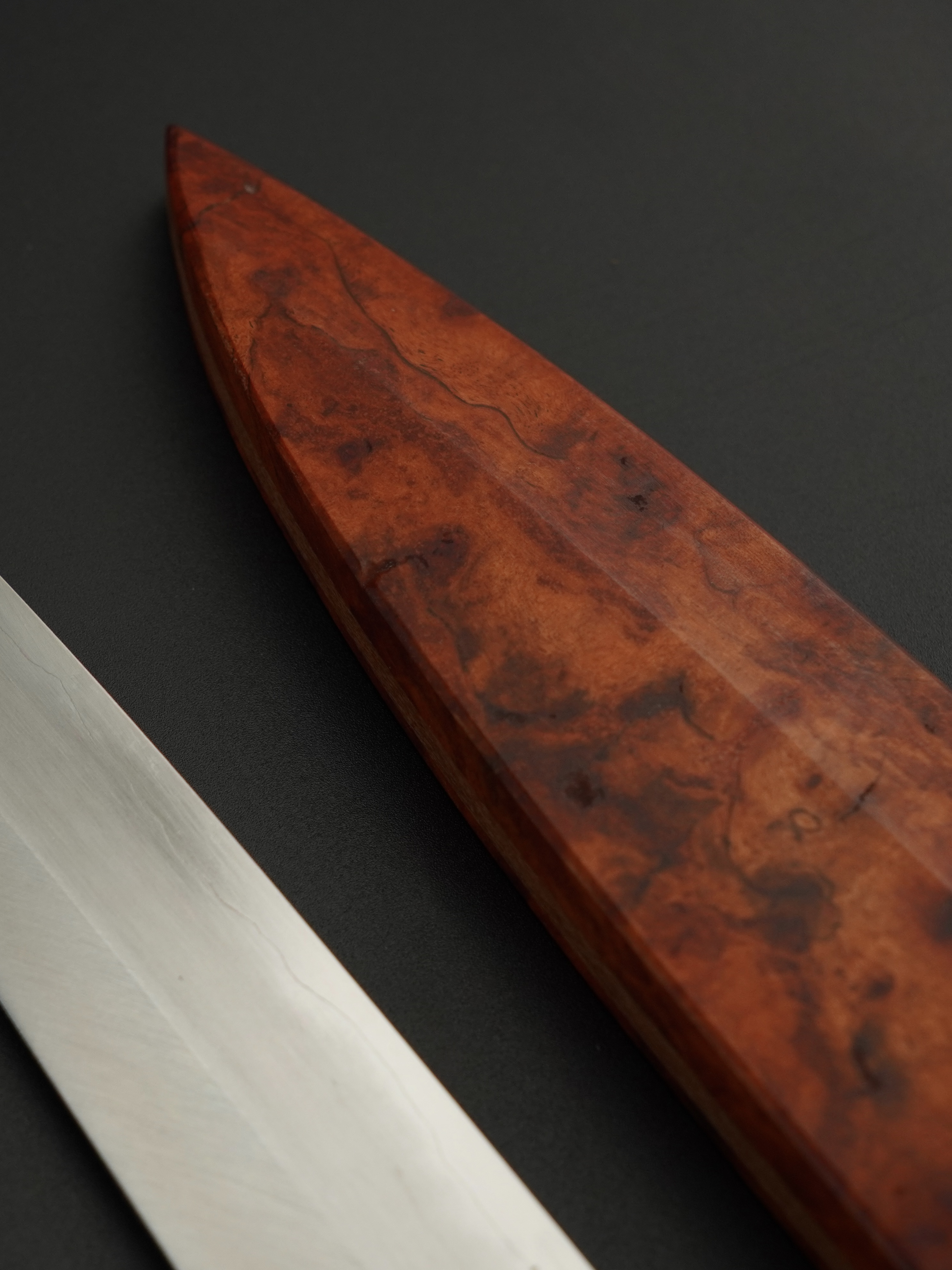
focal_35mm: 90
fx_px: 3315
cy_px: 639
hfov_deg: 16.1
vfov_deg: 21.7
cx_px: 53
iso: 500
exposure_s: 1/160
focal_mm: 41.3
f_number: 5.6
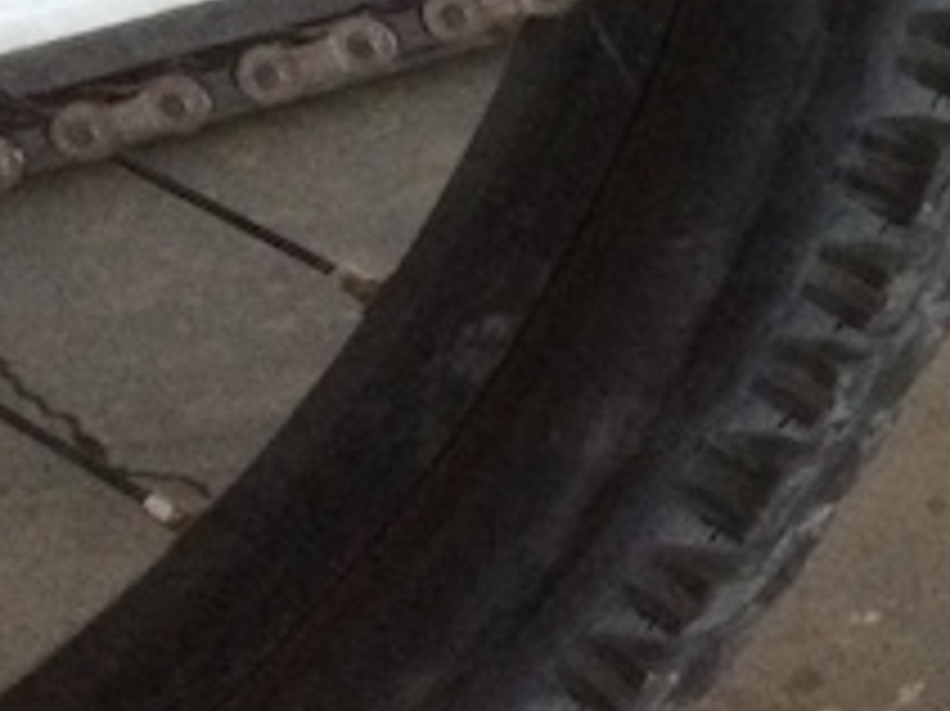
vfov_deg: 10.1
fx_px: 3867
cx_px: 2121
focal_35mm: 141
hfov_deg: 11.9
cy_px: -410
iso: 320
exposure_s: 1/20
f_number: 2.2
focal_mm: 4.15
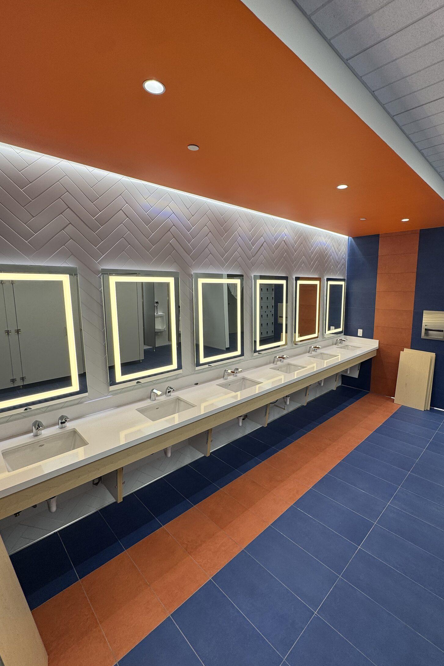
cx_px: 250
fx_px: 296
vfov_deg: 96.7
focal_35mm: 16
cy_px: 327
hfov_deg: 73.4
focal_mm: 2.22
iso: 50
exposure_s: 1/120
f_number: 2.2
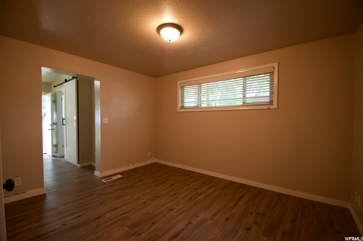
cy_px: 120
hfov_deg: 100.5
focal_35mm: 15
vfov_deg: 77.1
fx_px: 151
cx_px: 182
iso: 800
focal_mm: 10
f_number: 3.5
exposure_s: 1/50
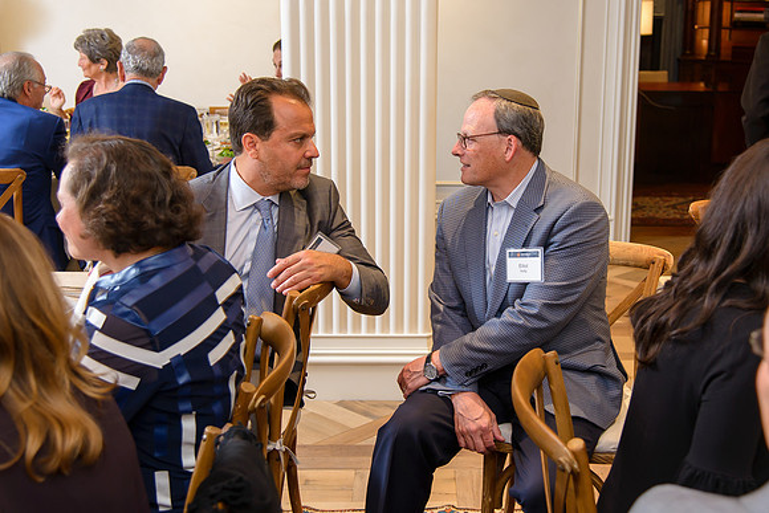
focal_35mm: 50
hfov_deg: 39.5
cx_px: 437
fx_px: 1069
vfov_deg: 27.0
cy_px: 256
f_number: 4
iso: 800
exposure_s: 1/40
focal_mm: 44
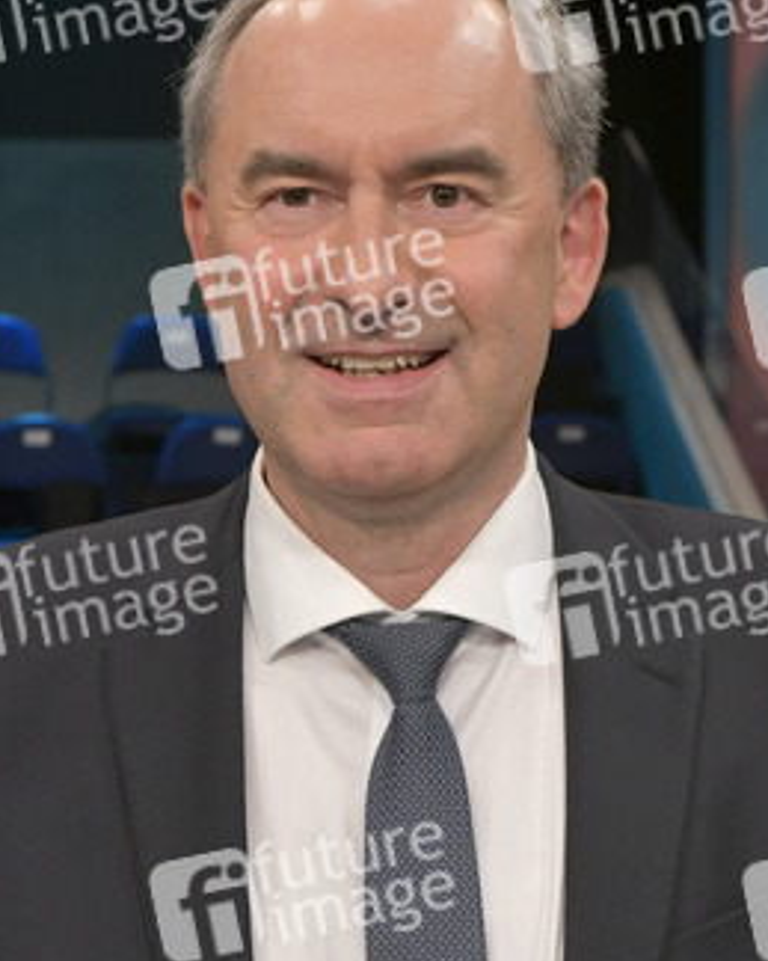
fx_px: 1450
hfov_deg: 29.7
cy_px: 448
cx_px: 388
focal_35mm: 51
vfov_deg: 36.7
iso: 2500
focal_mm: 44
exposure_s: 1/200
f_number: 6.3
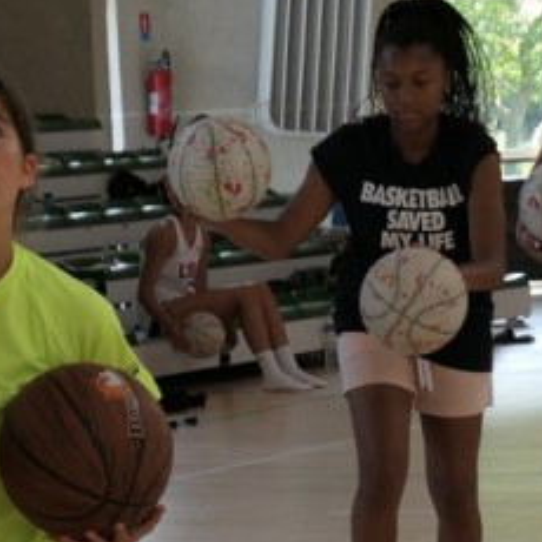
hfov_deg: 7.3
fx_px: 4251
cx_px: -2
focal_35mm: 240
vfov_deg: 7.3
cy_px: 542
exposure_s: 1/500
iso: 500
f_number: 2.8
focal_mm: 26.4
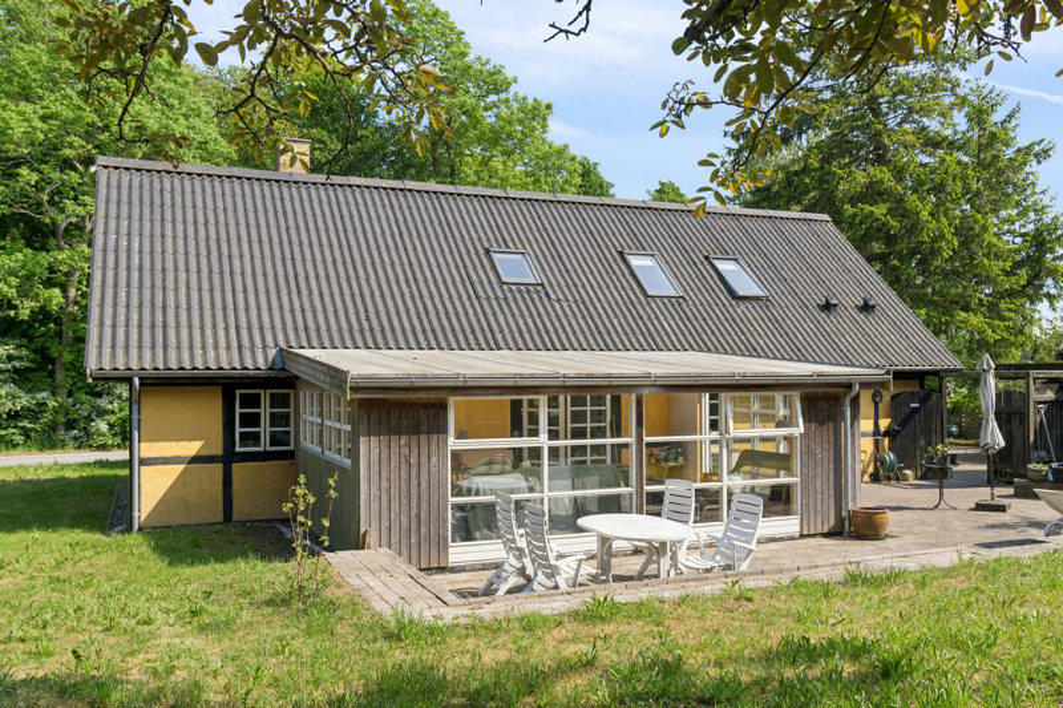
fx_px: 886
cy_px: 354
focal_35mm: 30
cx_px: 532
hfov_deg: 61.9
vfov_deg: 43.6
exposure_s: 1/320
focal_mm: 20
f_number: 8
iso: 200
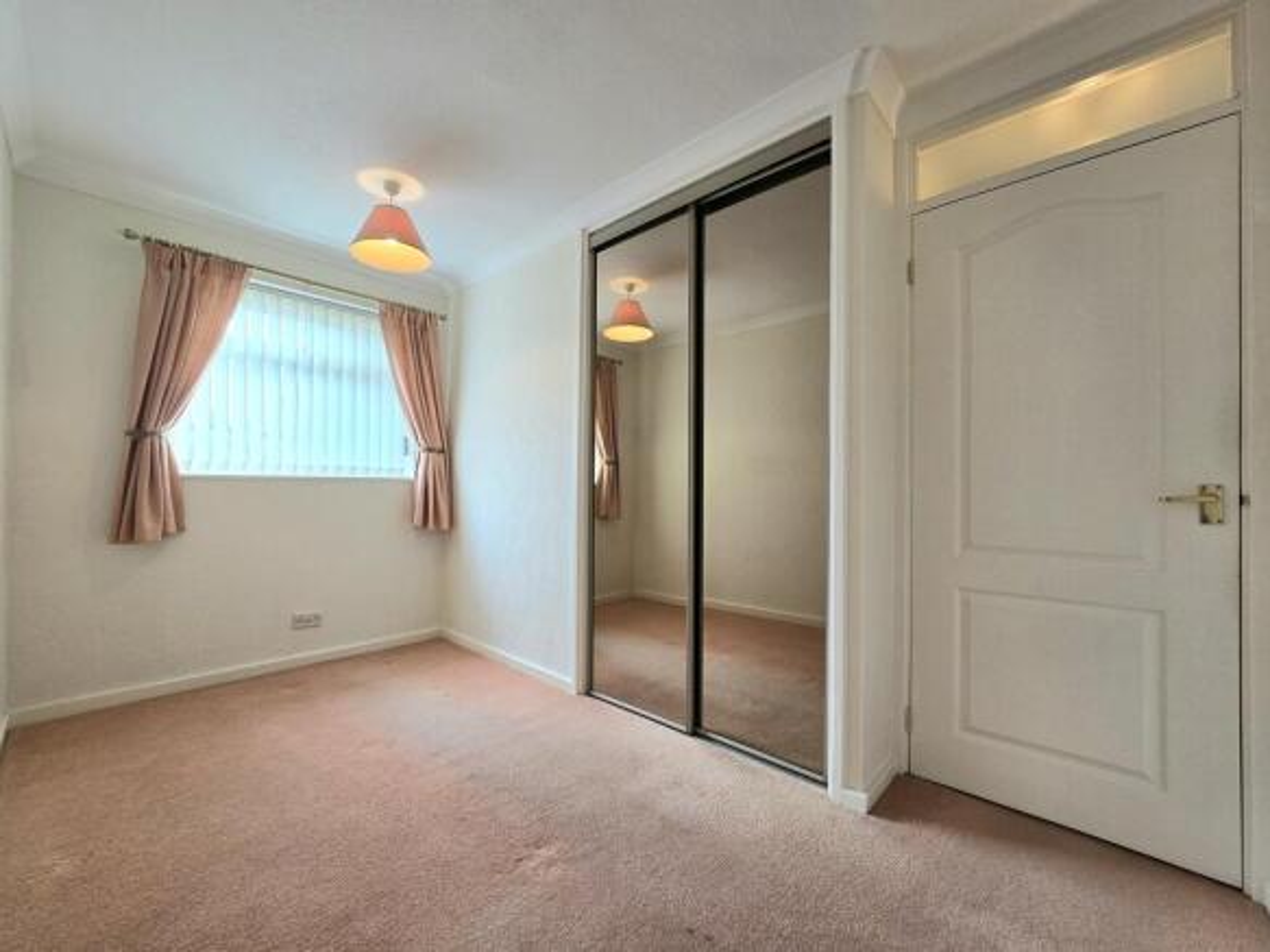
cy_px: 476
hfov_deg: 106.2
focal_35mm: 13
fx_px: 477
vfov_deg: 89.9
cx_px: 635
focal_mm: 2.2
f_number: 2.2
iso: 64
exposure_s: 1/101
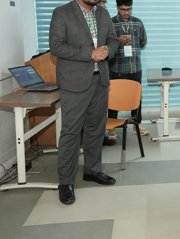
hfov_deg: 22.4
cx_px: 224
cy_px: 82
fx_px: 413
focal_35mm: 60
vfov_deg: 32.2
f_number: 4
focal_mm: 31.3
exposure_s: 1/160
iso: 2000
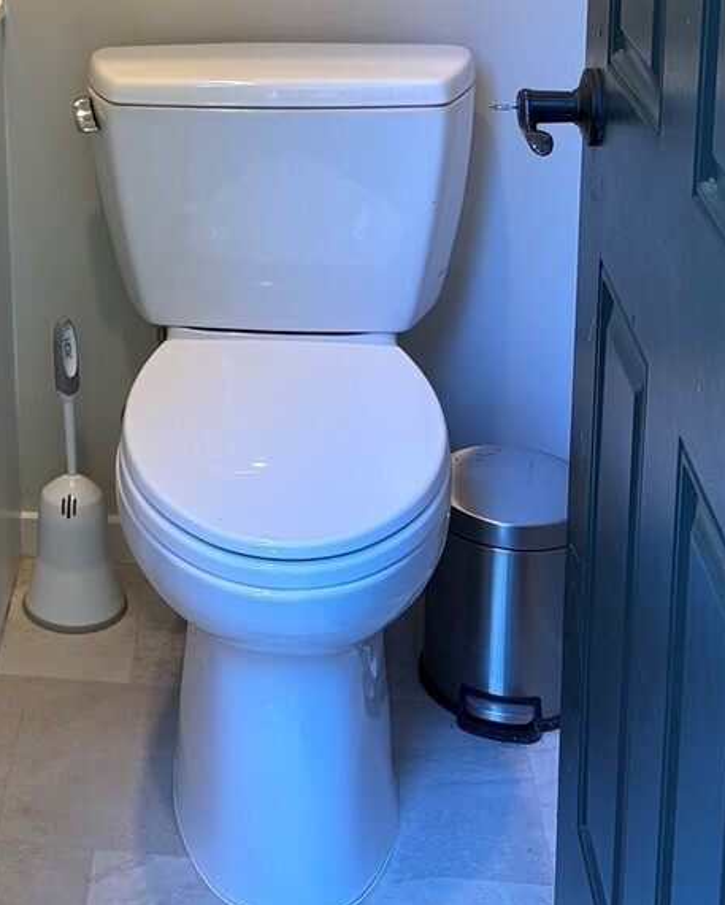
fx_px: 1716
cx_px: 13
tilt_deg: -12.4
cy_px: -2
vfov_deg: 27.8
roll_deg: +0.4
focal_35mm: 64
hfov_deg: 23.0
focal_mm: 5.96
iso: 100
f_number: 1.6
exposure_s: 1/120
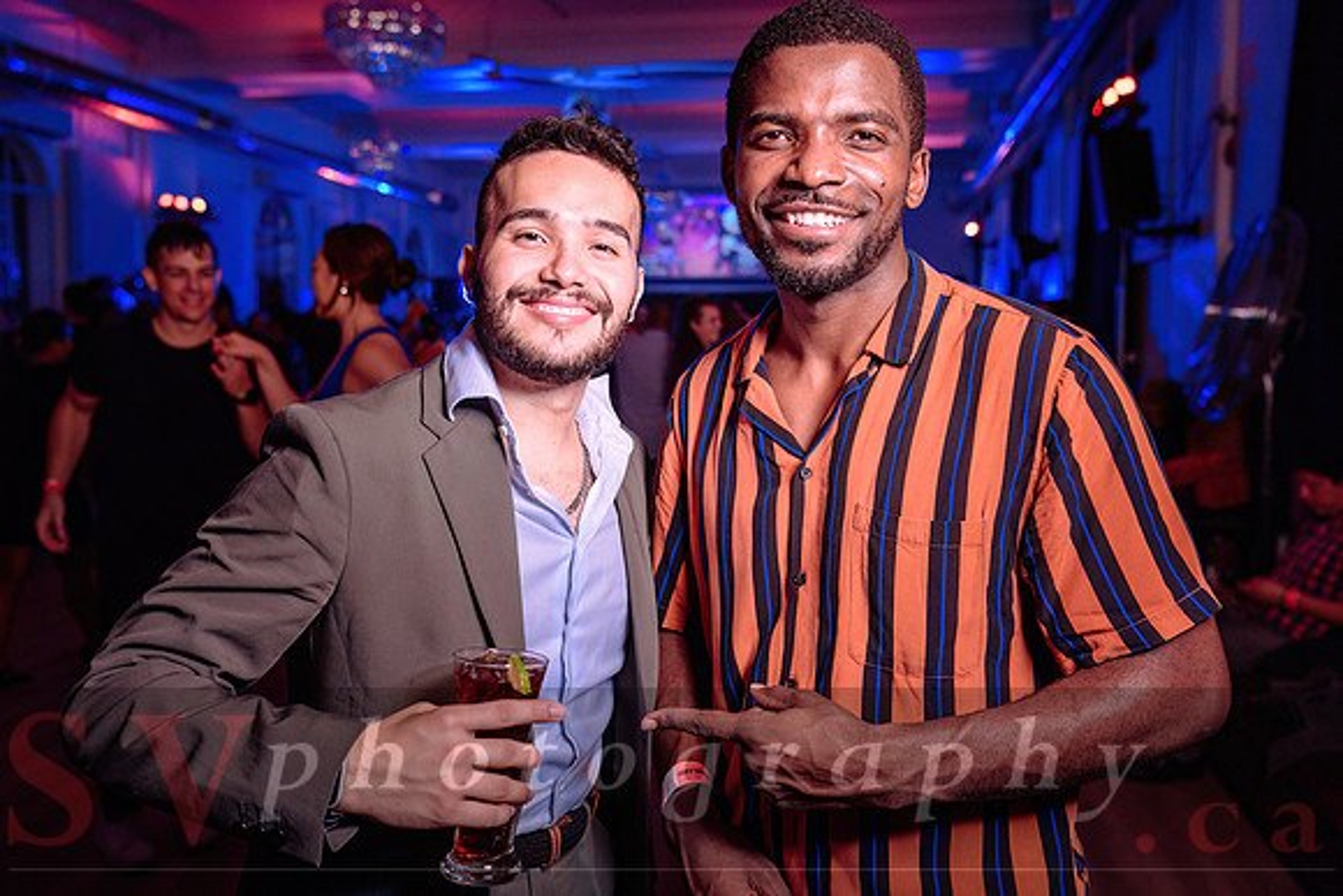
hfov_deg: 61.9
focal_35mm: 30
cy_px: 399
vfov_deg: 43.6
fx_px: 1119
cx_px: 672
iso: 800
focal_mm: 27
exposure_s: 1/40
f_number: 3.2
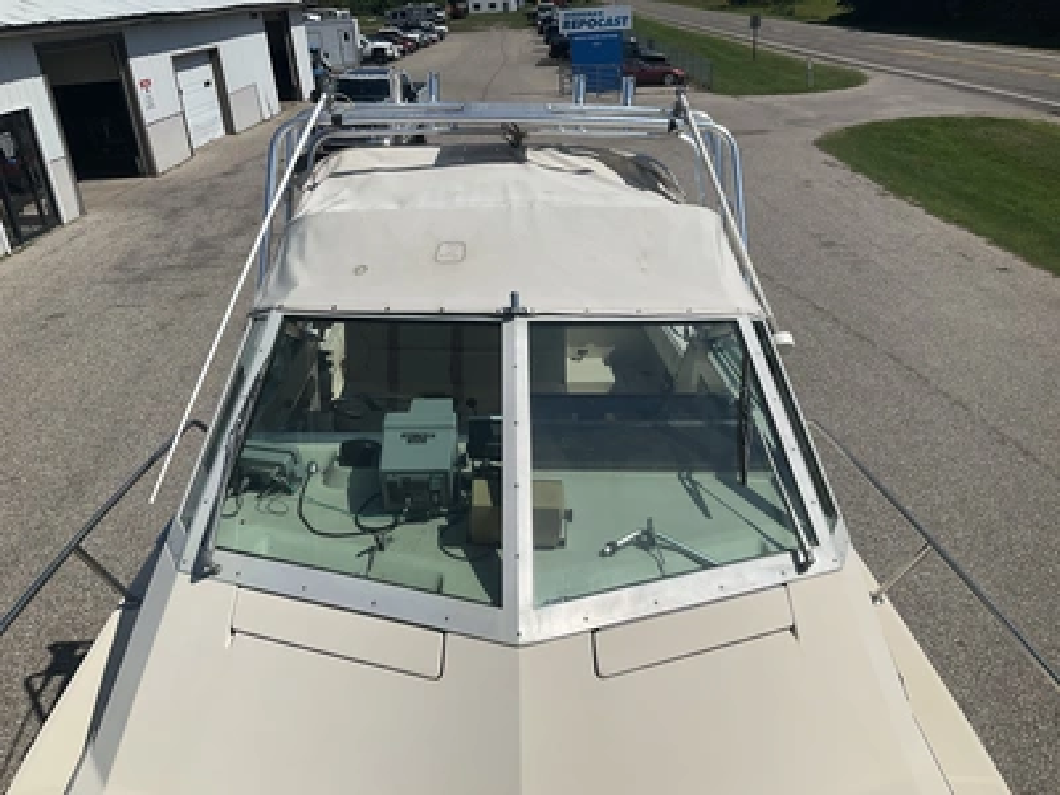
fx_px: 888
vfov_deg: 48.2
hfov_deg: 61.7
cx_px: 530
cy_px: 398
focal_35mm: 29
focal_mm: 3
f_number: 1.8
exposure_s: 1/6536
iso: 25
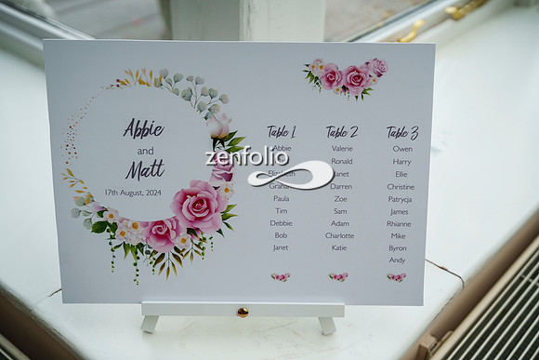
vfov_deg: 30.5
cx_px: 270
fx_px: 659
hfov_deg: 44.5
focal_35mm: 44
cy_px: 180
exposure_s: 1/5000
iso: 800
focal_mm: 44
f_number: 3.5
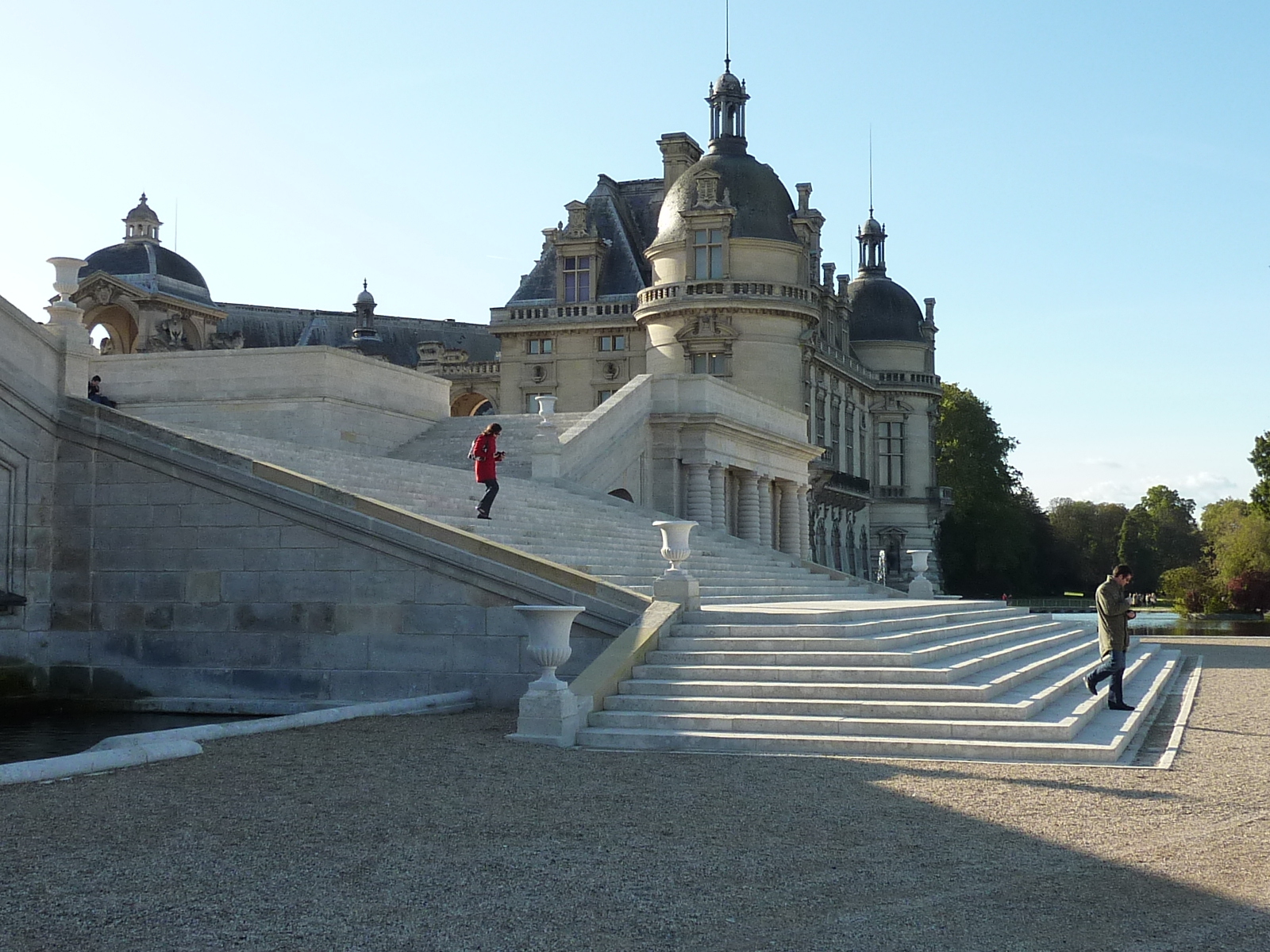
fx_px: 1651
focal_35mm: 45
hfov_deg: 42.1
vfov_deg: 32.2
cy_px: 476
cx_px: 635
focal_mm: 4.1
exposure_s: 1/500
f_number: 4
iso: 125
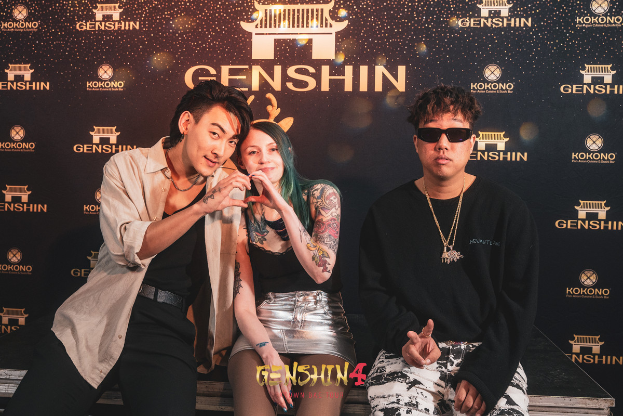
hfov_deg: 47.5
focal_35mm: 41
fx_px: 708
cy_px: 175
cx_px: 290
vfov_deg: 32.6
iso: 1250
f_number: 4
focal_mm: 33.1
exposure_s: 1/125
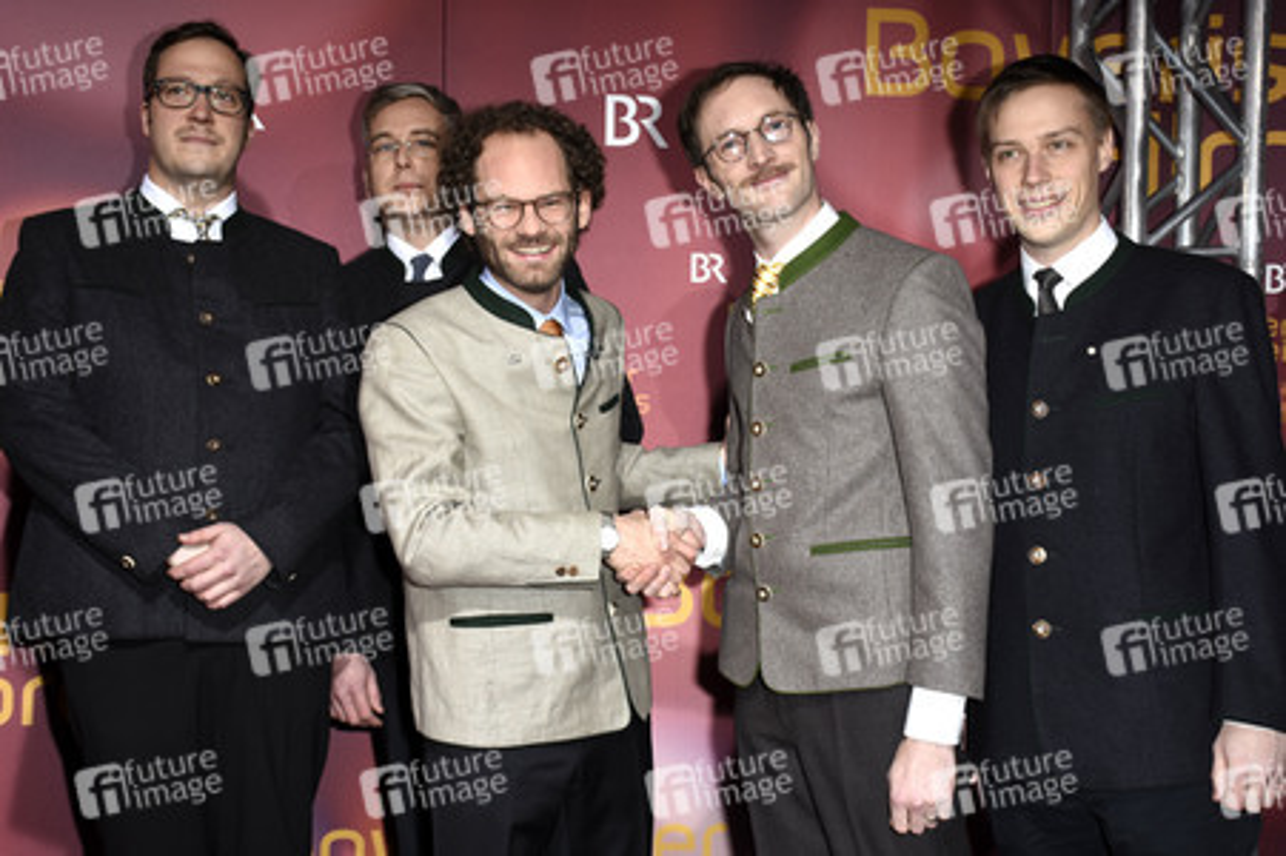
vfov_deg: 26.4
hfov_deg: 38.9
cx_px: 643
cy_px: 428
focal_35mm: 51
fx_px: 1820
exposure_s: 1/160
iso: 250
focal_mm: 34
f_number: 6.3
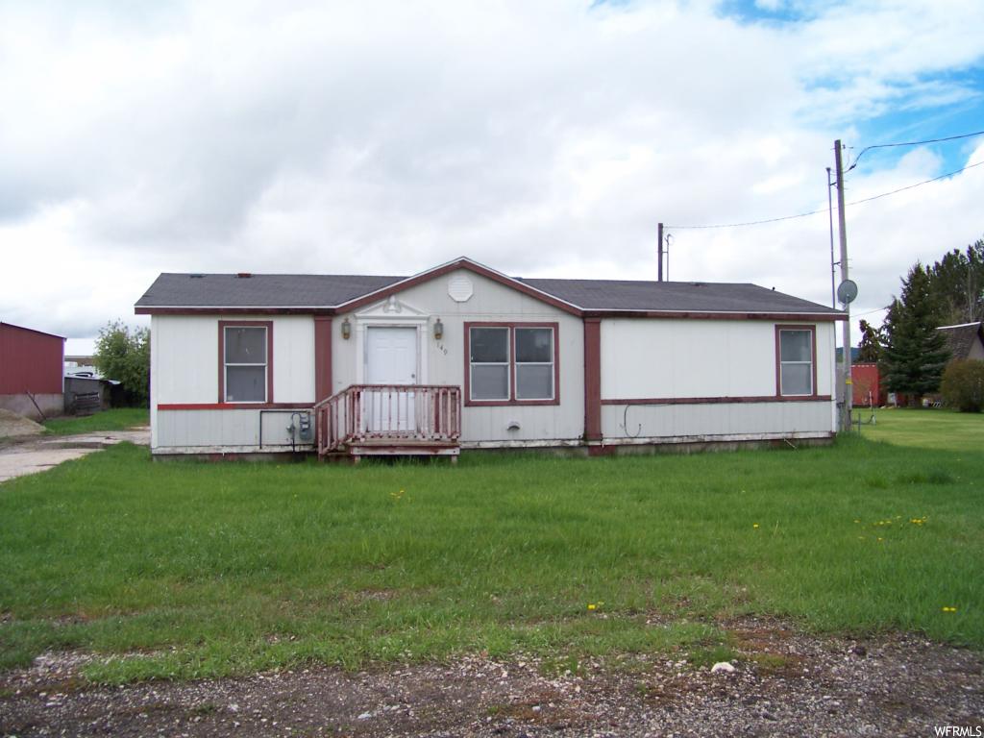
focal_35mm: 33
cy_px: 369
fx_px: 938
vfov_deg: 42.9
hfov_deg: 55.4
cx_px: 492
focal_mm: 5.85
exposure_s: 1/640
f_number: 2.8
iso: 64
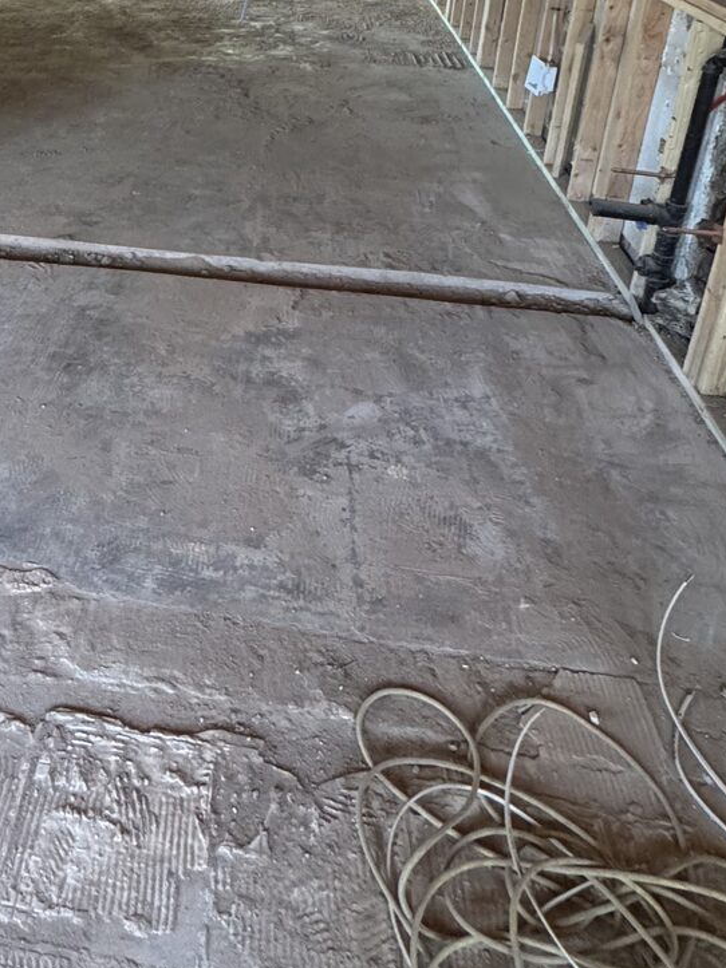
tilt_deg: -19.0
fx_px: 867
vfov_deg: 52.2
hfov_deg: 43.4
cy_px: 118
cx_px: 150
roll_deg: +0.2
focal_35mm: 31
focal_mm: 2.22
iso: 400
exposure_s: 1/60
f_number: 2.2
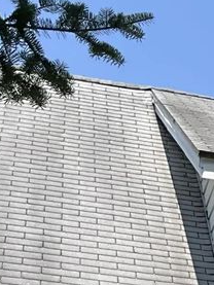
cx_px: 397
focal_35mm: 143
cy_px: 579
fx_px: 1178
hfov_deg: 9.8
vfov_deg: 12.2
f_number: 1.8
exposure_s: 1/1279
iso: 25
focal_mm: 3
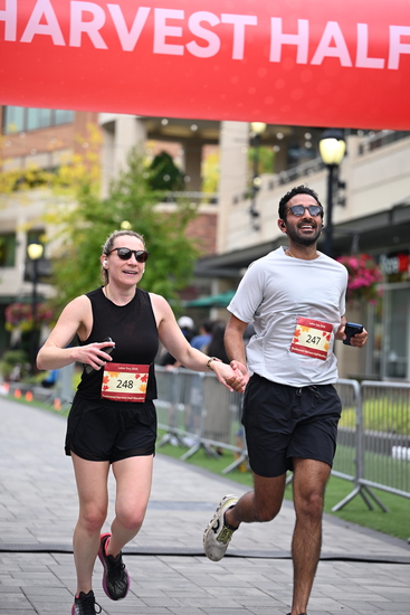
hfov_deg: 14.1
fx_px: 1656
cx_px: 205
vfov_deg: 21.0
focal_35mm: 97
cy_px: 308
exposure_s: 1/2000
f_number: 2.8
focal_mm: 97
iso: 640
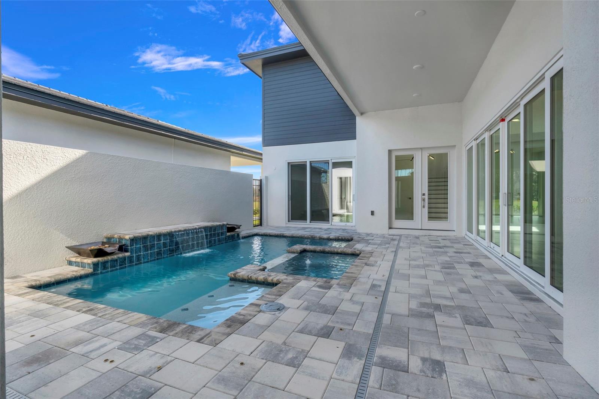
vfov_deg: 69.6
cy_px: 200
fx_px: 287
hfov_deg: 92.5
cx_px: 300
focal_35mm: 17
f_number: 9
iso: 250
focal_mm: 11.5
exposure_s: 1/25
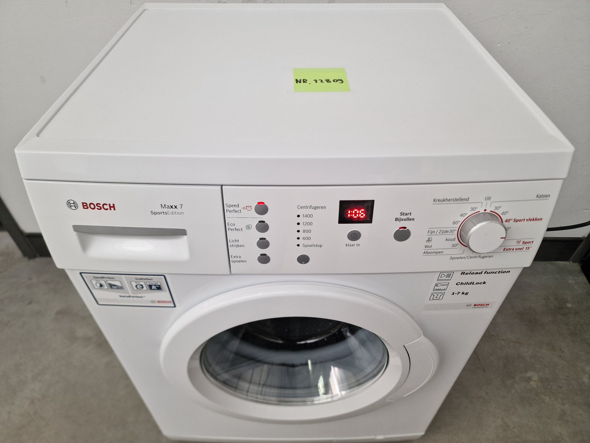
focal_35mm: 23
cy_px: 222
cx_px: 295
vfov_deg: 58.9
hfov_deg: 73.9
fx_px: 392
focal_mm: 6.4
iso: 160
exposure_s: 1/180
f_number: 1.8
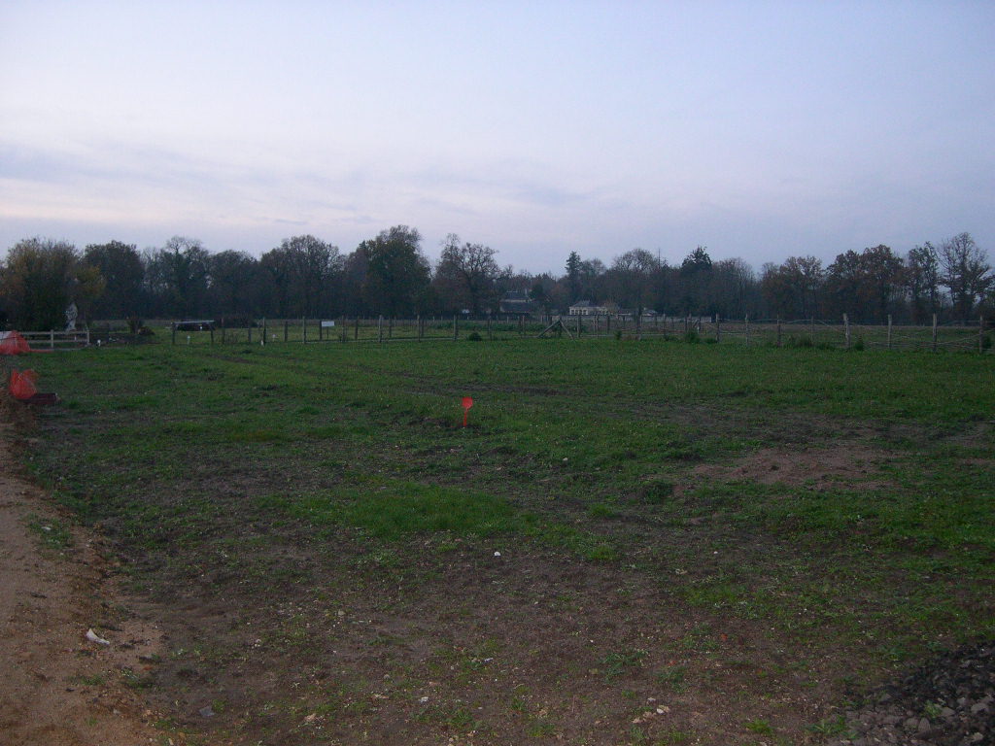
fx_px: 1092
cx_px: 498
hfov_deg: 49.0
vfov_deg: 37.7
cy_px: 373
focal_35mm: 38
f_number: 2.8
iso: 338
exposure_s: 1/60
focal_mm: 8
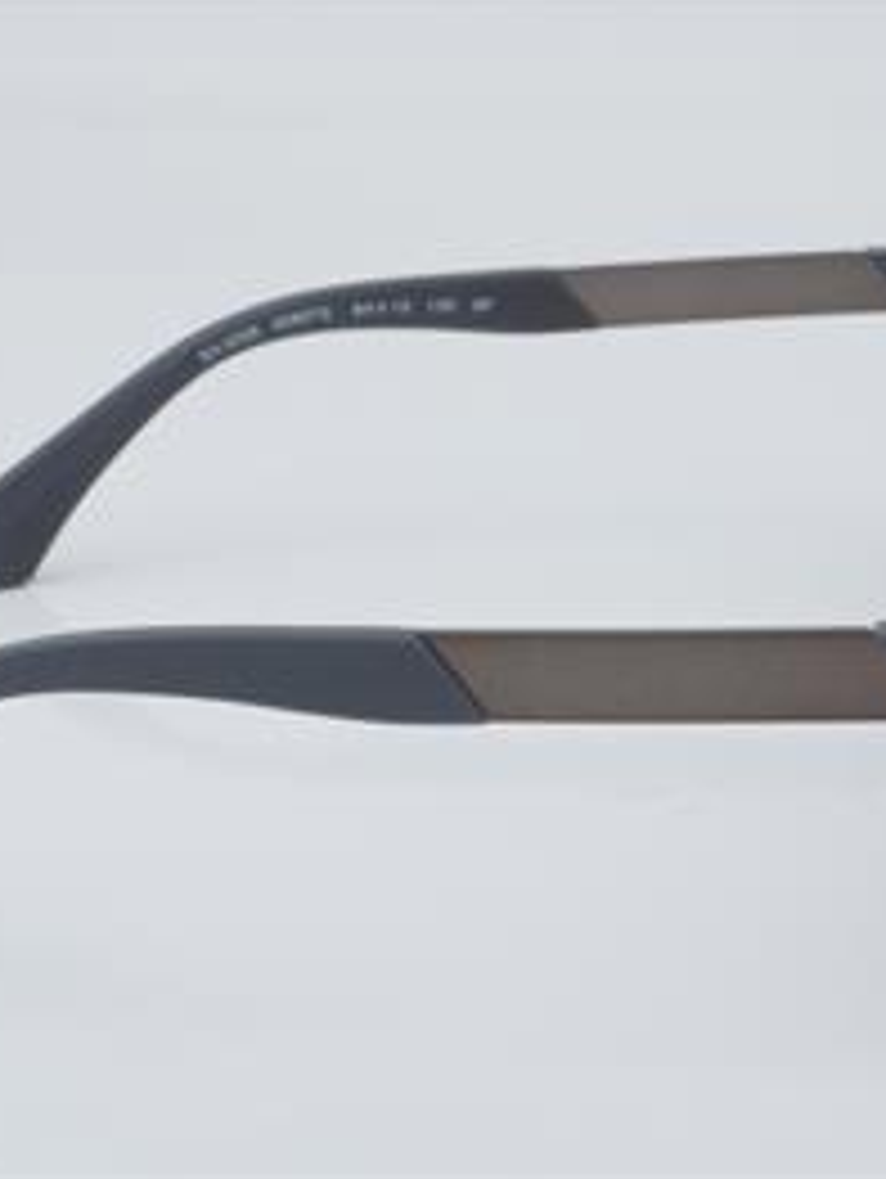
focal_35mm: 110
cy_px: 585
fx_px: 3748
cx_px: 544
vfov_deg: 17.9
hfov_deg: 13.5
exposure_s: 1/4
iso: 100
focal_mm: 50
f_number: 32
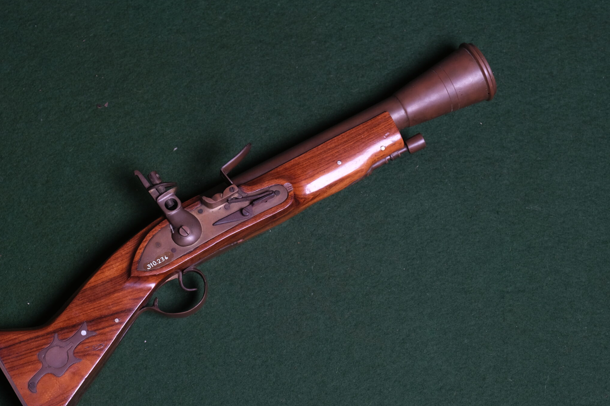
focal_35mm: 105
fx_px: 1779
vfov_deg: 13.0
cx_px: 254
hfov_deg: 19.4
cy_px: 234
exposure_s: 1/160
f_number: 5.6
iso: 320
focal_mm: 55
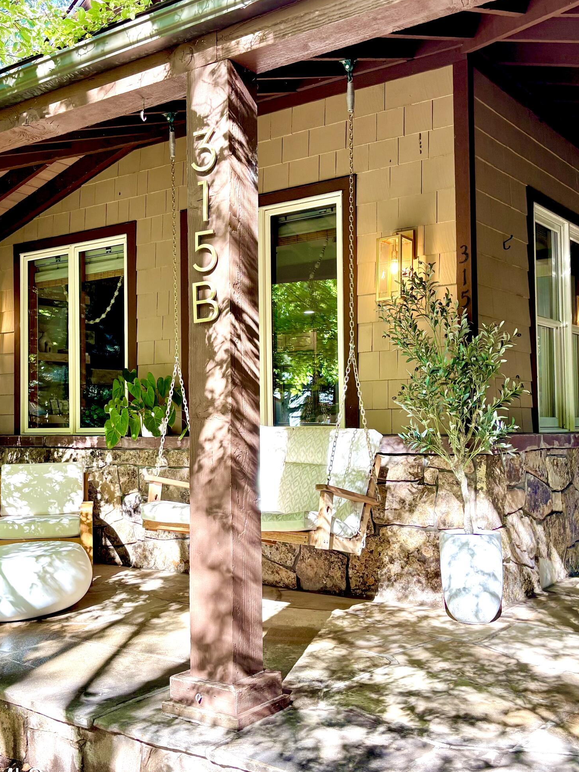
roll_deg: +0.4
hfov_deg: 35.5
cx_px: 178
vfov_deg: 46.8
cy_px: 373
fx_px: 892
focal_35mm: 40
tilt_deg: +2.4
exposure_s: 1/121
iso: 64
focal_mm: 5.96
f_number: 1.6
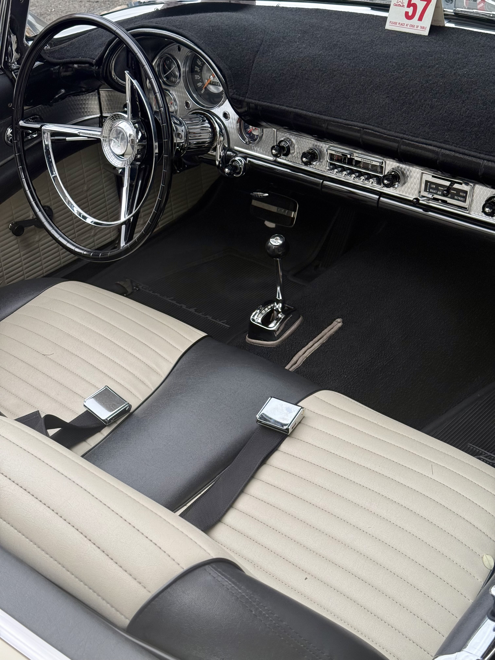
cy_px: 330
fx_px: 915
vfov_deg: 39.7
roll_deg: -1.2
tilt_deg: -35.5
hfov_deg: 30.3
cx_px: 248
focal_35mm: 48
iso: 100
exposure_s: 1/549
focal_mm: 6.76
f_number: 1.78
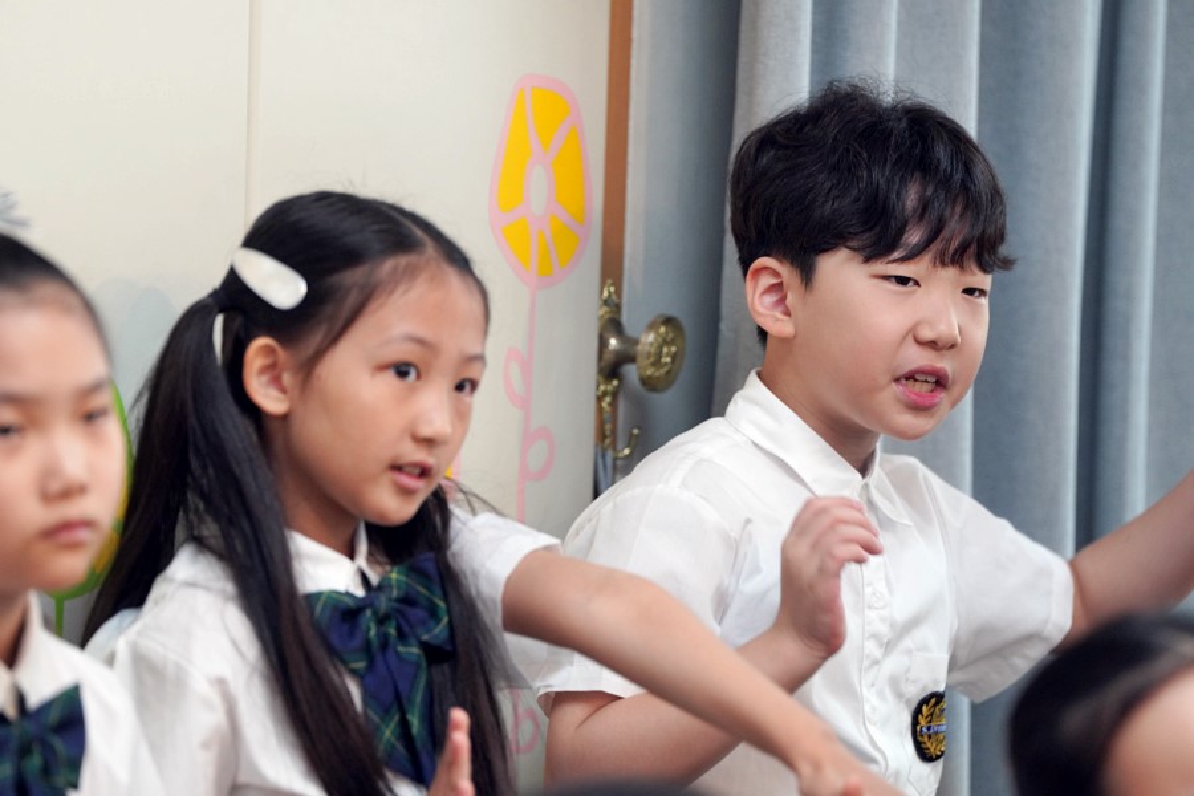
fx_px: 6633
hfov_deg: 10.3
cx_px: 597
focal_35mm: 200
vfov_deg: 6.9
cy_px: 398
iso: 2000
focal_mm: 200
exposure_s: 1/250
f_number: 4
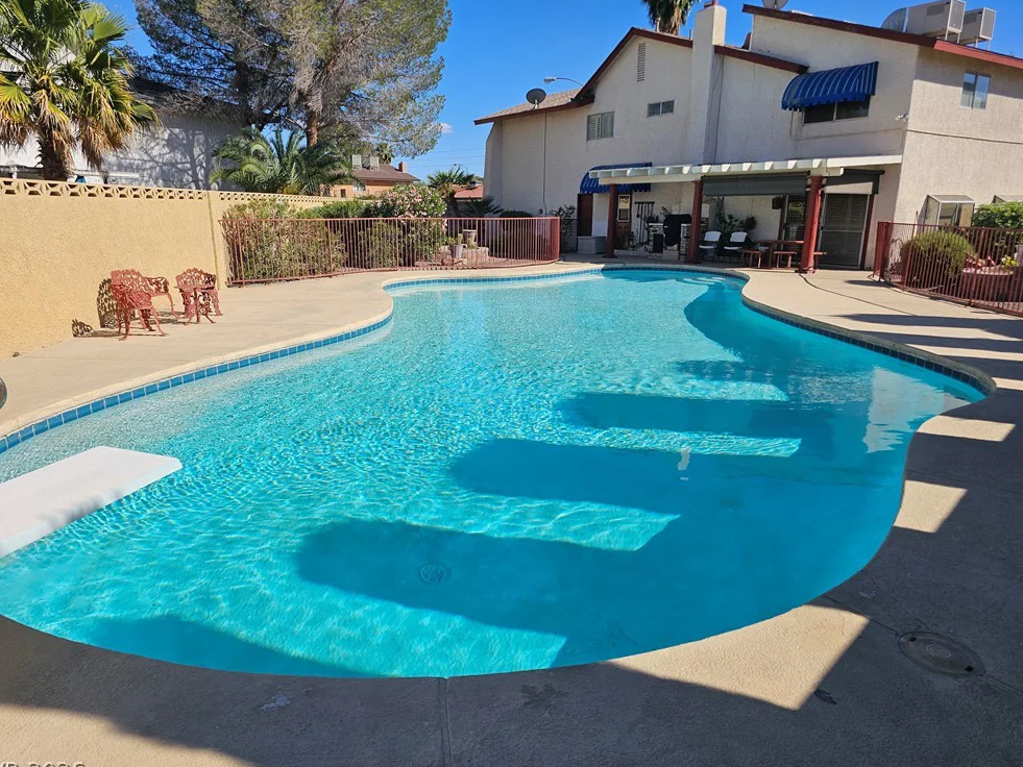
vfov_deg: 56.8
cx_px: 505
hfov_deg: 71.6
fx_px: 709
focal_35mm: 24
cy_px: 388
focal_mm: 6.3
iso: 16
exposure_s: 1/1521
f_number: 1.7
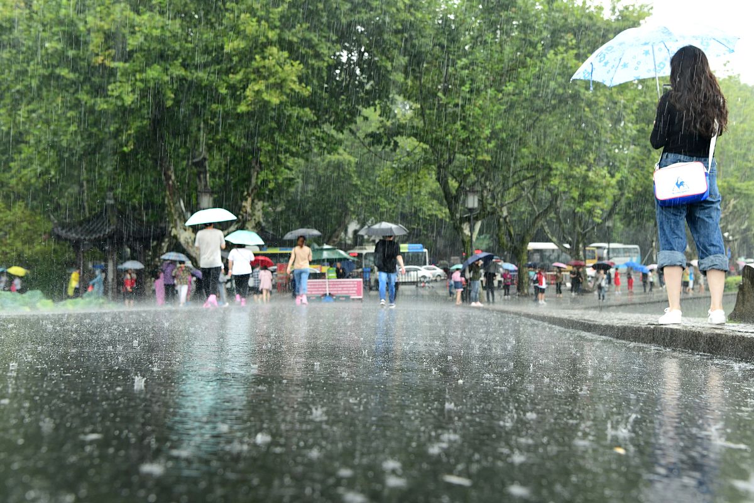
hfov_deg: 46.4
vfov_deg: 31.9
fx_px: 880
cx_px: 377
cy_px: 252
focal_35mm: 42
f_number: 6.3
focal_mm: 42
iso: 1000
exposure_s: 1/160
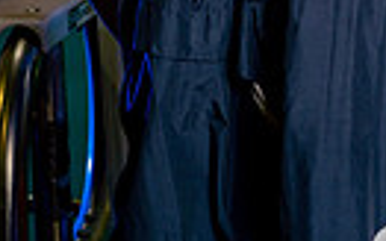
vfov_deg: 6.4
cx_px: 368
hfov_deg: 10.8
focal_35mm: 192
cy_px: -403
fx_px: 2021
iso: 80
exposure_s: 1/400
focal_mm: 55
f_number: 5
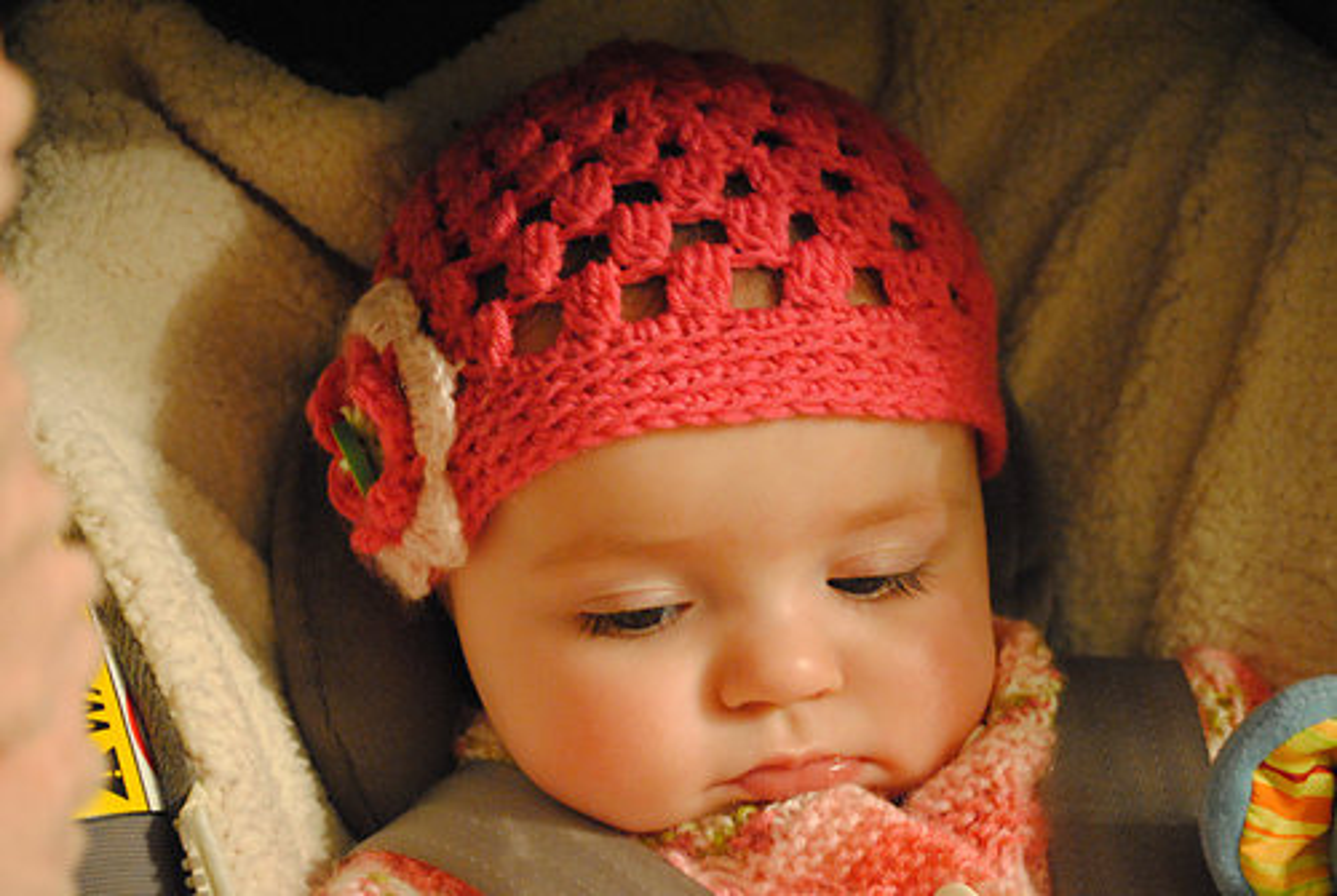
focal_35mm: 66
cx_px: 668
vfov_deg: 20.7
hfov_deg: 30.5
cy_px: 448
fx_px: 2455
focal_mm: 44
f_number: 5.3
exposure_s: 1/15
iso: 1600
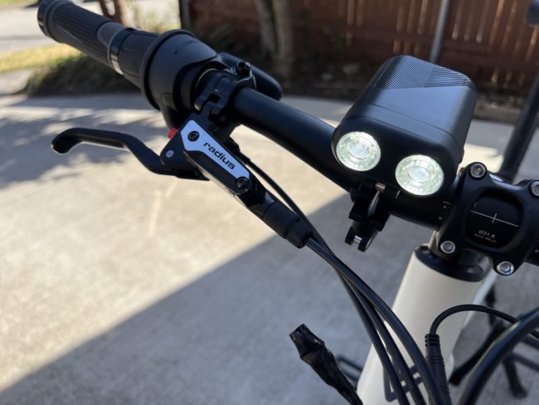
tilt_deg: -32.4
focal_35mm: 26
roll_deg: -0.1
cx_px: 270
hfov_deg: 67.3
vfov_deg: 53.1
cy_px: 202
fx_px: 405
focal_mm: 5.7
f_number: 1.5
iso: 50
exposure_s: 1/2045
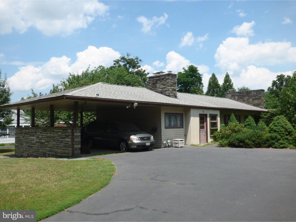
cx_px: 148
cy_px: 111
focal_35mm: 30
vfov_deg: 46.8
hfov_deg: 60.0
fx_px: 257
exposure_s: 1/1600
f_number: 6.3
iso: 400
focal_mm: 5.29
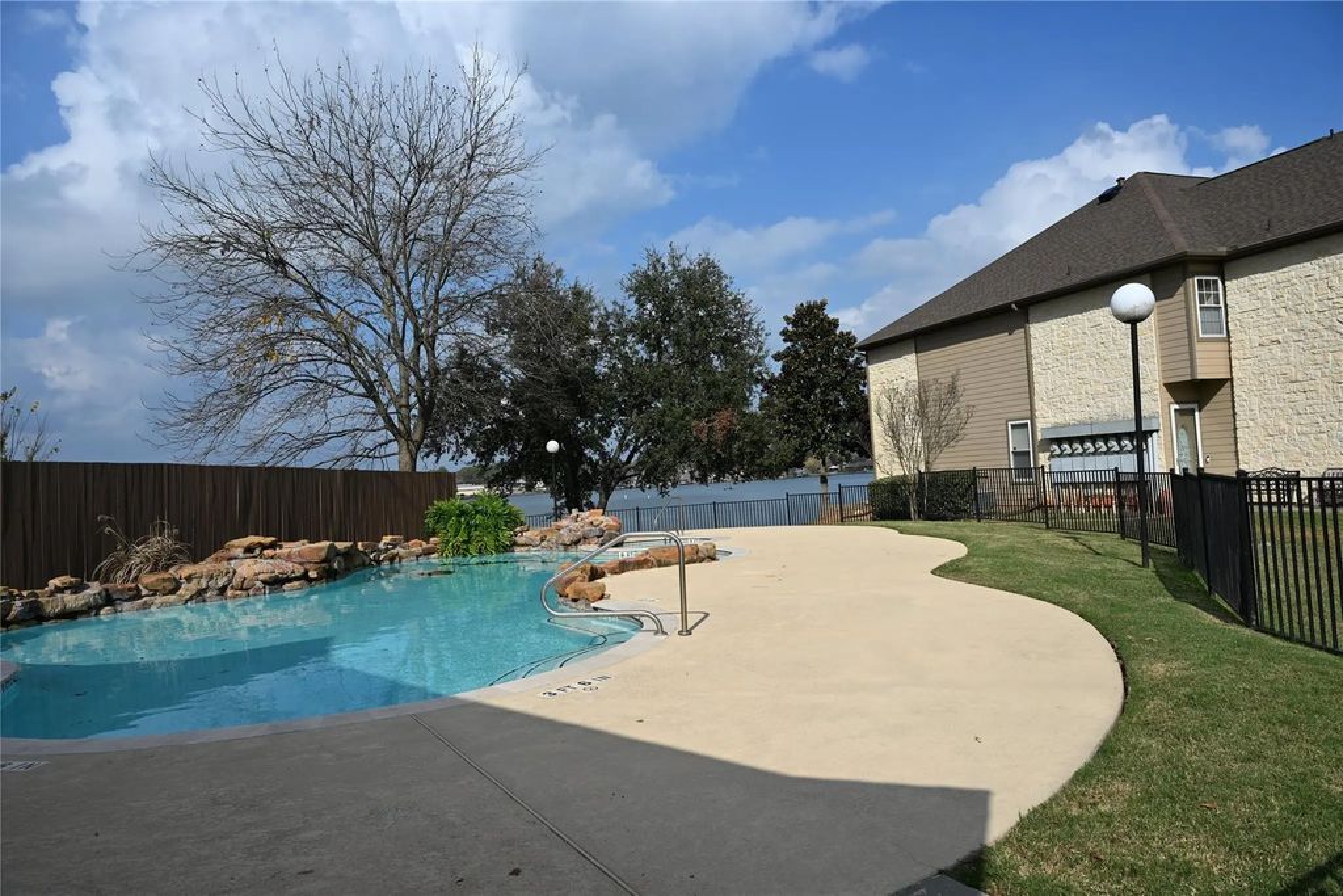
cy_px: 448
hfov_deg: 73.7
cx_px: 672
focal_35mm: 24
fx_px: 895
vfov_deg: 53.1
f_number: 11
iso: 110
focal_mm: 24
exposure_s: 1/250
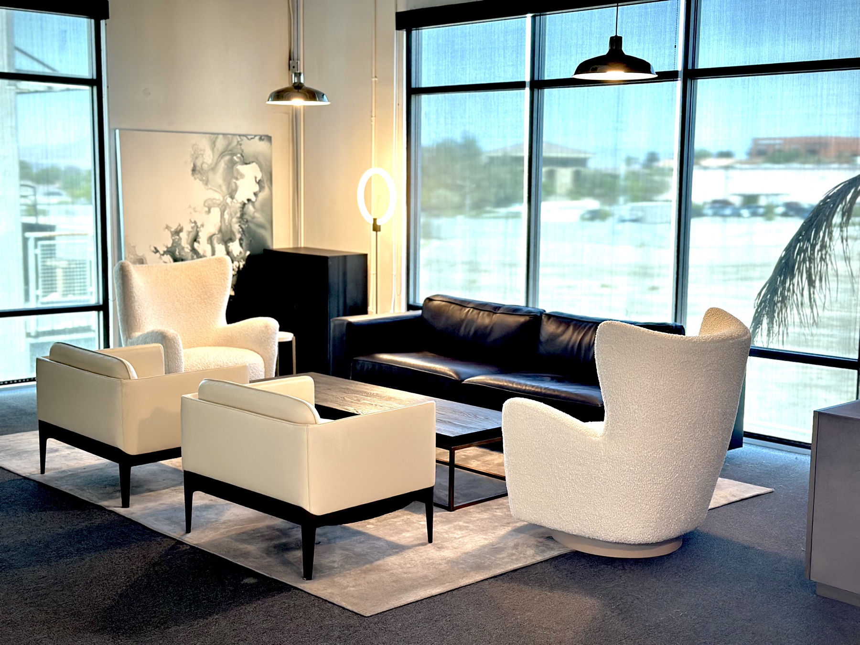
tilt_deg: -6.9
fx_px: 1193
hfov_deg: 39.7
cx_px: 430
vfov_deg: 30.3
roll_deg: -0.7
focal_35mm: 48
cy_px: 322
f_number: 1.78
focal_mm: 6.86
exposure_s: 1/60
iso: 200
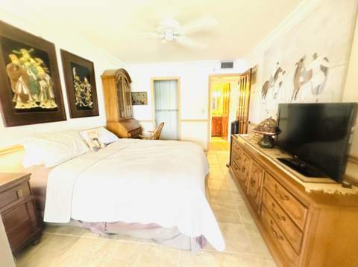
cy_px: 134
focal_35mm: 14
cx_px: 179
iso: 1000
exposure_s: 1/30
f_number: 2.2
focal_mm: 2.22
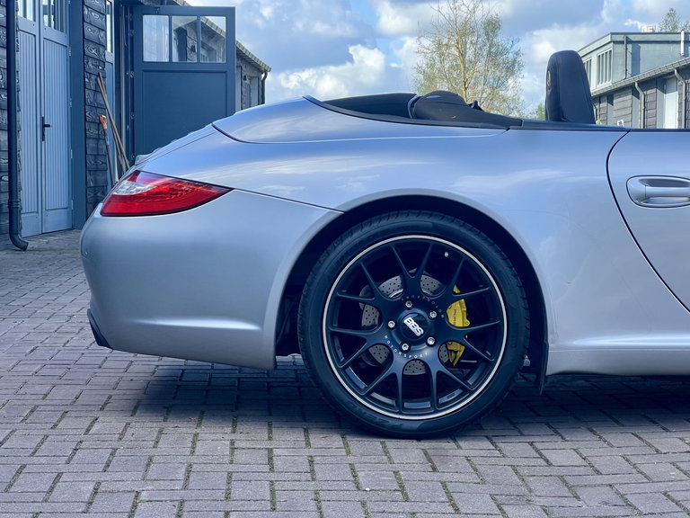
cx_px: 345
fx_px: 1535
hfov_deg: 25.3
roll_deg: +0.8
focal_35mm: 77
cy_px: 259
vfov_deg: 19.1
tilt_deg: -3.5
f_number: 2.8
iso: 32
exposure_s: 1/265
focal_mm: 9
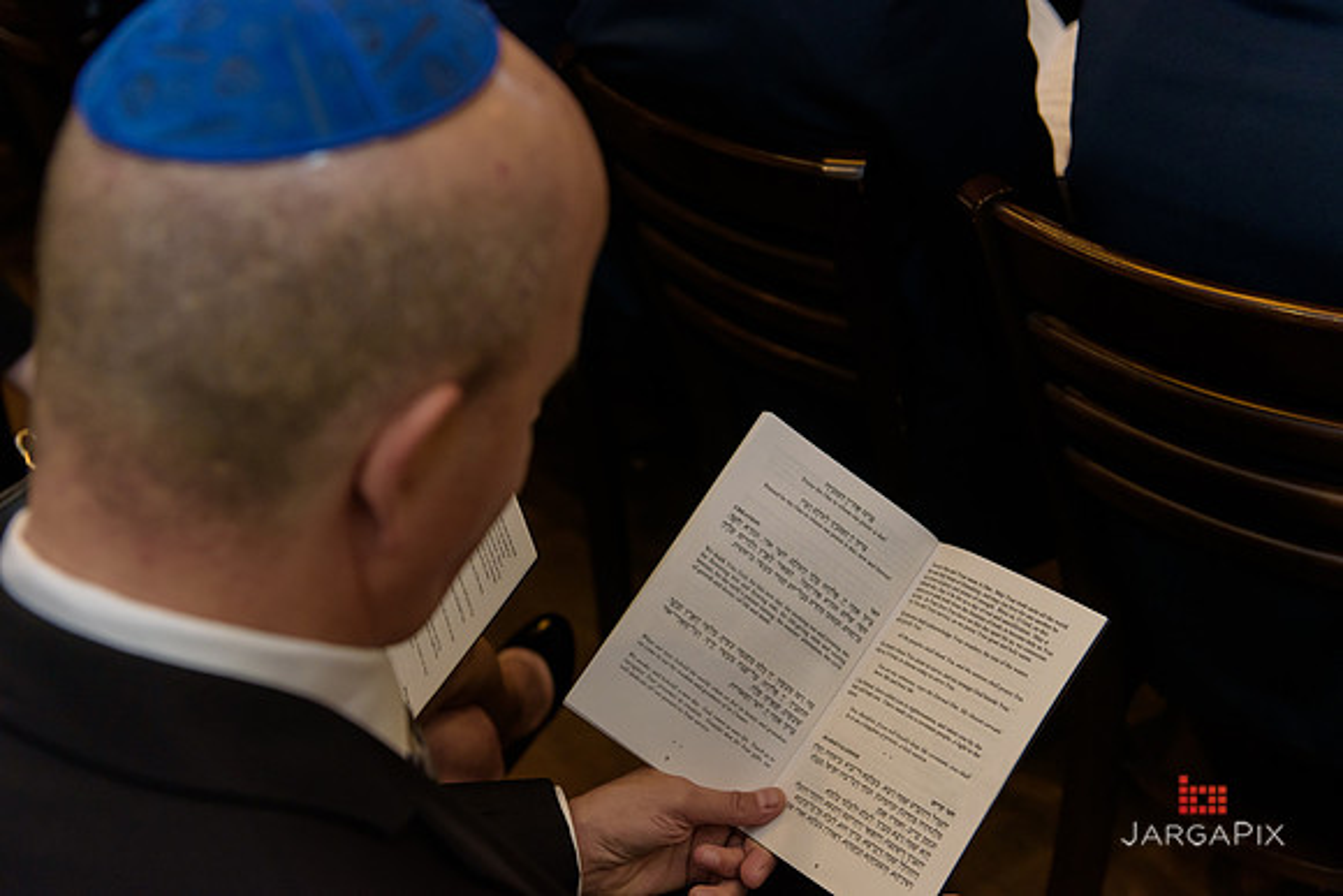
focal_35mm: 48
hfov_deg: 41.1
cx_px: 672
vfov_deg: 28.1
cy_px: 448
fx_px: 1791
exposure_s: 1/125
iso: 1250
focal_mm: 48
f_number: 3.2
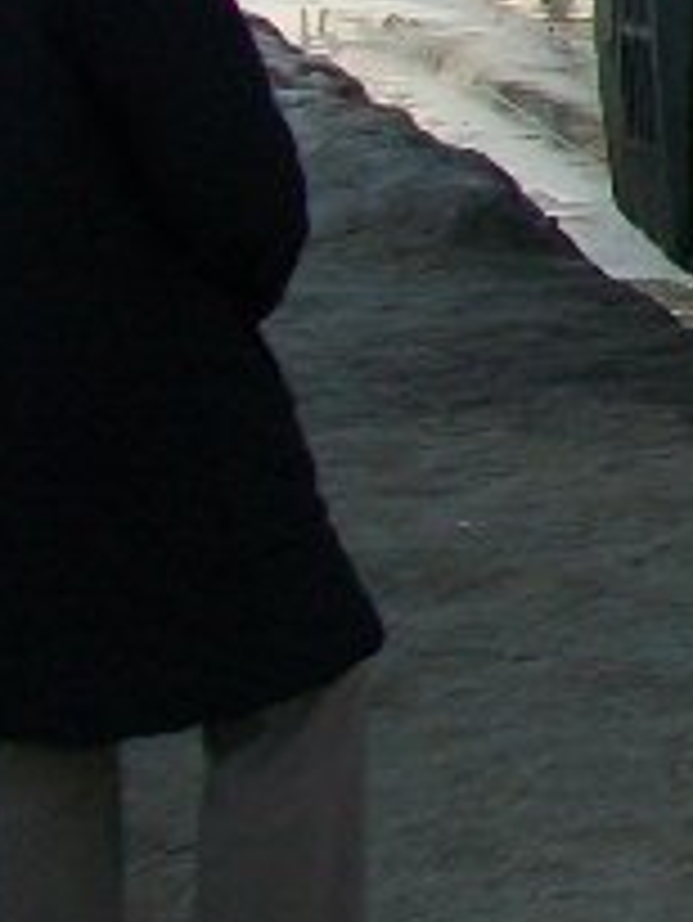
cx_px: 1904
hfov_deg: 8.3
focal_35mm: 158
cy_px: -124
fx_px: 4213
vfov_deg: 12.3
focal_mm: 6
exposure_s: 1/320
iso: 64
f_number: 2.7
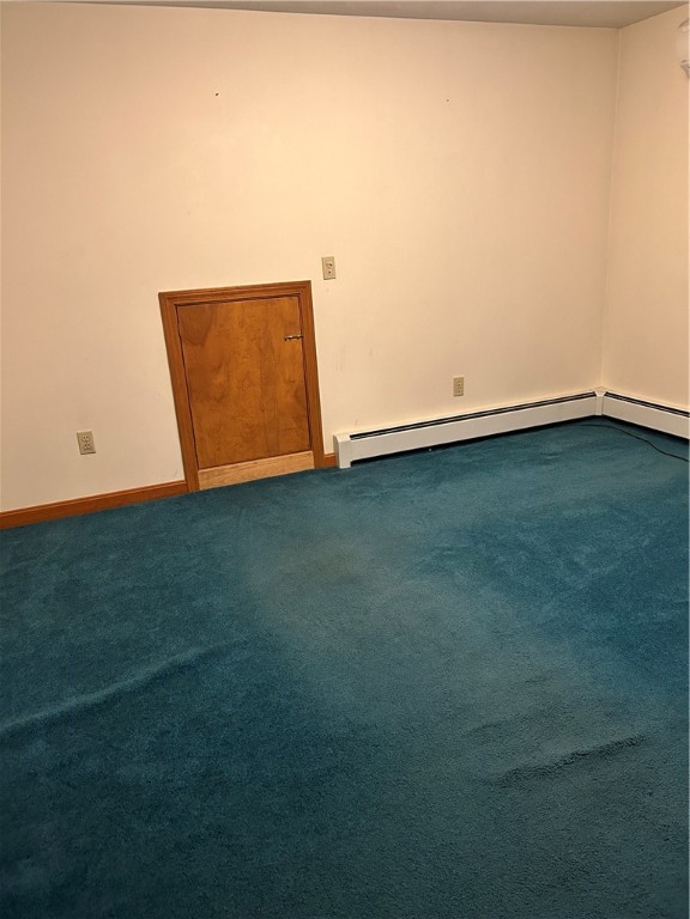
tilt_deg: -17.6
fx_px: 691
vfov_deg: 67.3
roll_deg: +3.5
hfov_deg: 53.1
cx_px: 345
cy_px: 460
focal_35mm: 26
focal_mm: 5.7
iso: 400
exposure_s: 1/60
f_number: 1.5
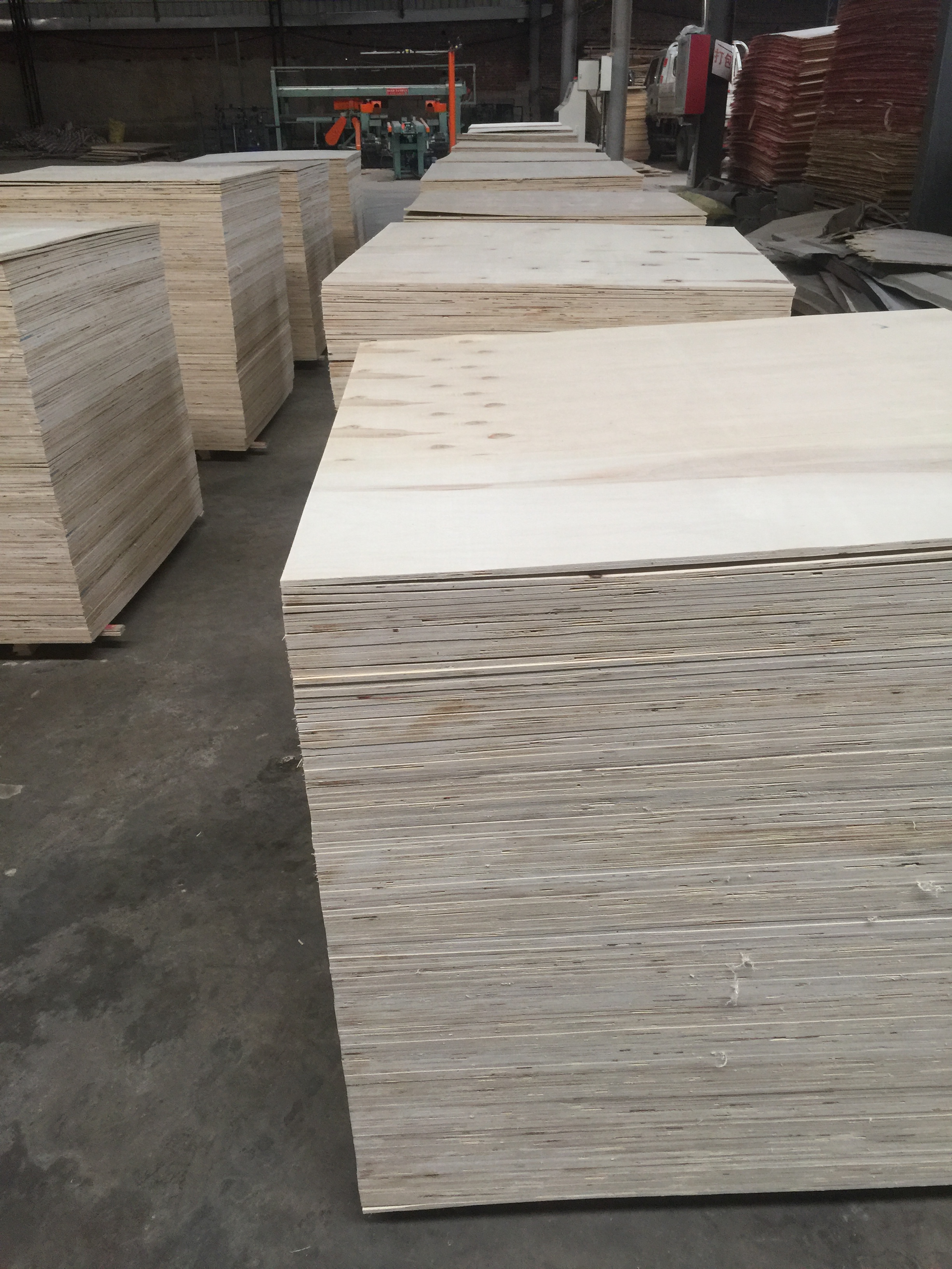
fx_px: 1063
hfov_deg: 48.2
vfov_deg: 61.7
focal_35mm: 29
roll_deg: +0.0
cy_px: 634
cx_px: 476
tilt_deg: -24.0
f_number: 2.2
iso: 64
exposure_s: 1/33
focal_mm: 4.15
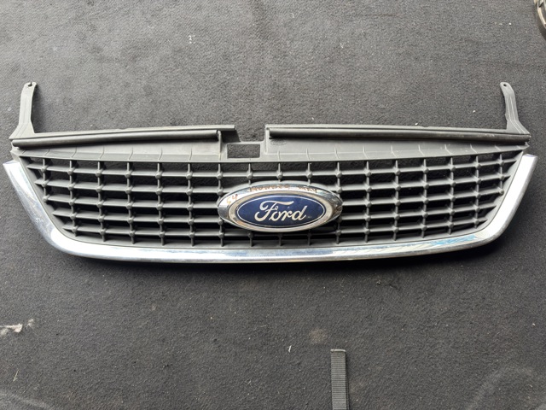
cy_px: 205
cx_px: 273
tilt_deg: -76.4
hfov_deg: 71.6
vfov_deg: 56.8
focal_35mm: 24
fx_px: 379
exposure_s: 1/50
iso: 160
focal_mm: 6.76
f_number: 1.78
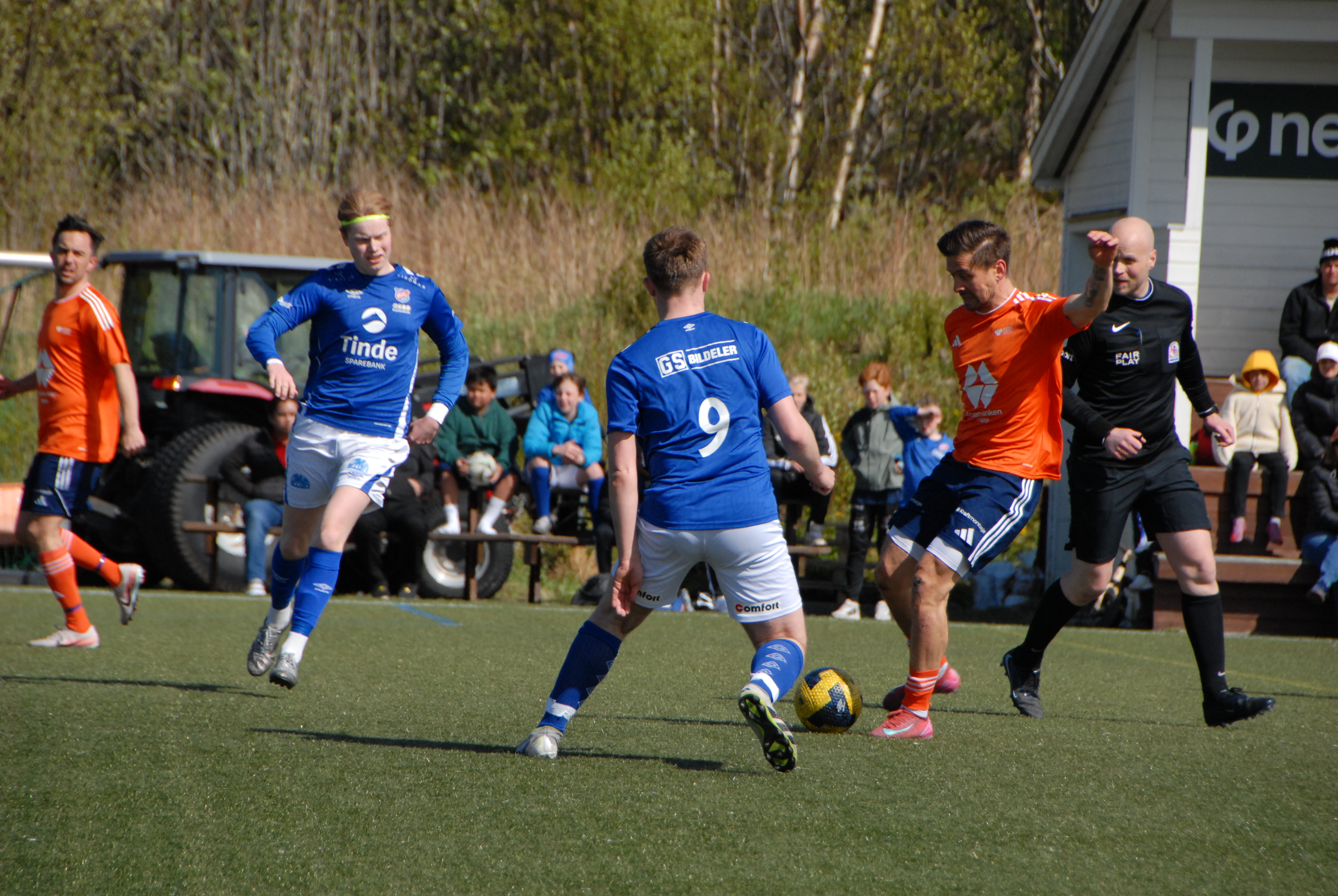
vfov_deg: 4.6
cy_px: 448
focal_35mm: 300
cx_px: 669
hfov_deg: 6.9
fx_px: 11163
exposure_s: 1/1500
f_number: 6.3
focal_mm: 200
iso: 400
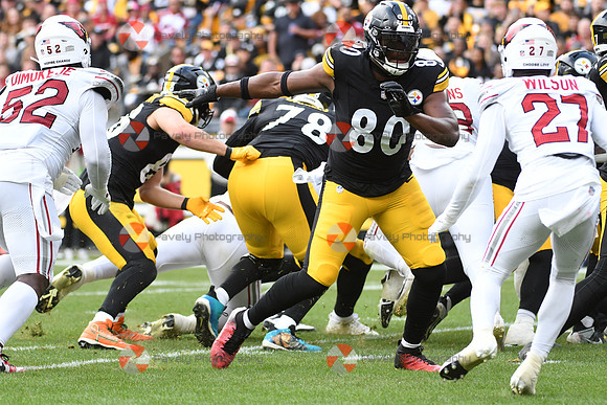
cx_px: 304
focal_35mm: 300
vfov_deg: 4.6
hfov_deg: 6.9
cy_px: 202
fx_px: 5059
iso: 1250
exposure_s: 1/1250
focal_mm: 200
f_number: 4
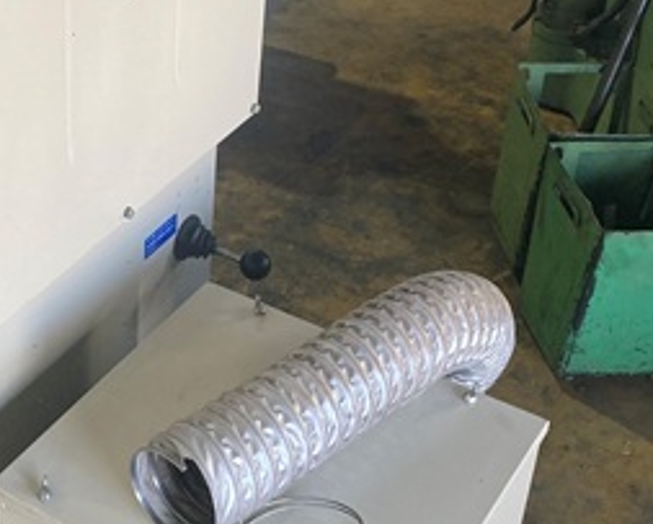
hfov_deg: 26.6
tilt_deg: -30.9
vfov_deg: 22.1
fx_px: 1335
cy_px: 173
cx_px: 77
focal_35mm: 69
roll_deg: +0.0
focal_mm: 3.99
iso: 100
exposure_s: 1/60
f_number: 1.8
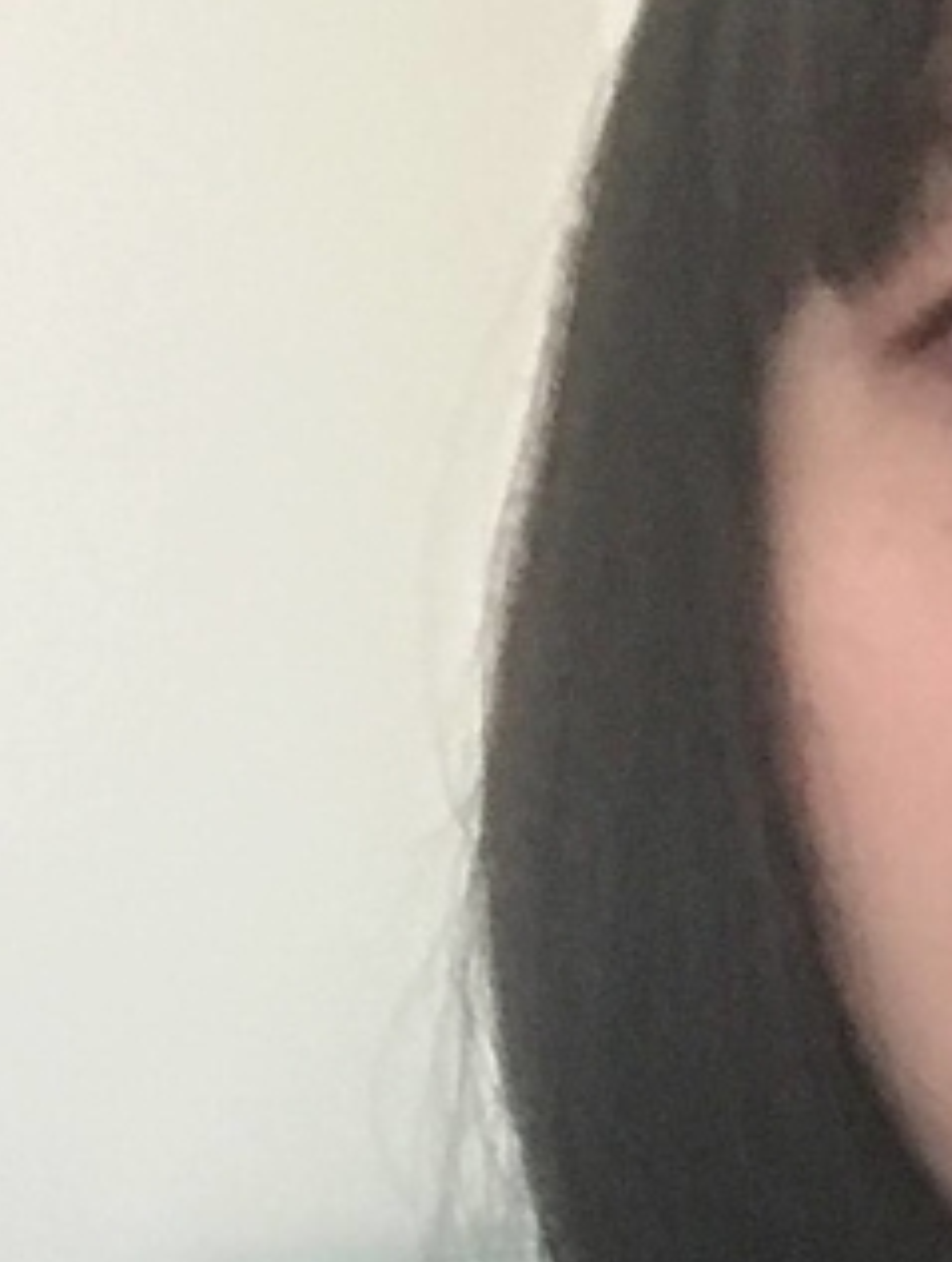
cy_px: 1011
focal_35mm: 121
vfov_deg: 16.1
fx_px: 4422
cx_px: 1685
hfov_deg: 11.4
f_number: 2.2
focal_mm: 2.87
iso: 160
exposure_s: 1/30
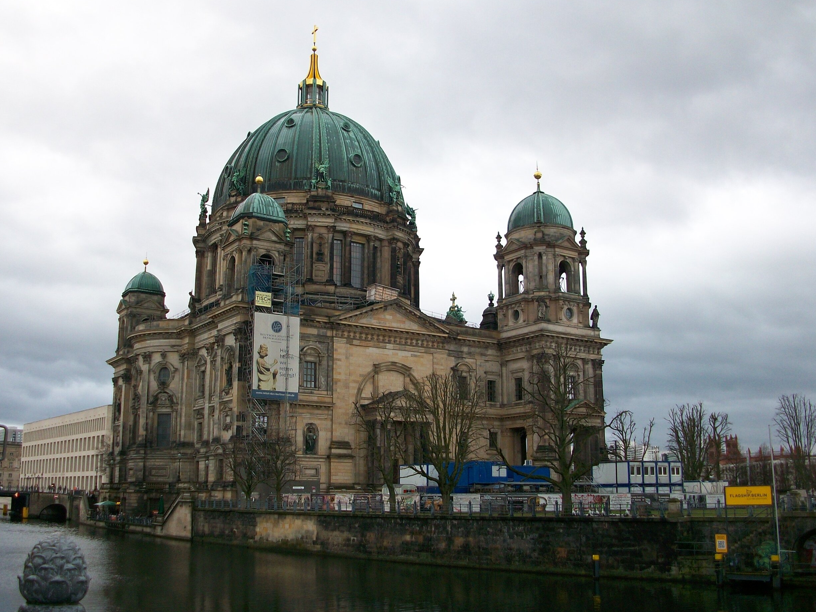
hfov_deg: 51.4
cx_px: 403
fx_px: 849
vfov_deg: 39.6
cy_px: 293
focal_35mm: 36
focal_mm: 5.7
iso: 80
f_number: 2.8
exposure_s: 1/96.1
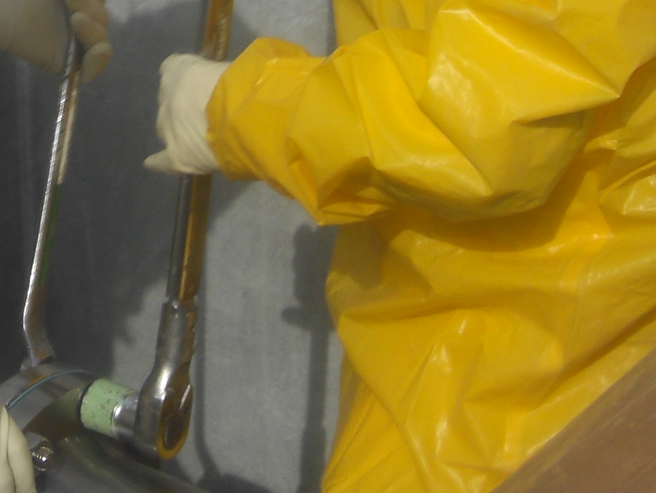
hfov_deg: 14.8
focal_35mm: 132
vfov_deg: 11.1
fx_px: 2502
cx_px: 77
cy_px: -78
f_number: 8
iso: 80
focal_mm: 7.9
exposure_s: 1/320
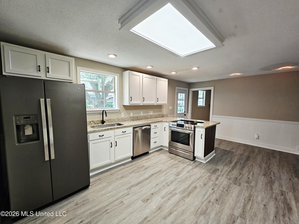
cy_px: 112
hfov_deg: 106.2
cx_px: 150
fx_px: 112
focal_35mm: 13
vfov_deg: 89.9
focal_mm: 2.2
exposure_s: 1/60.2
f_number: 2.2
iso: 125
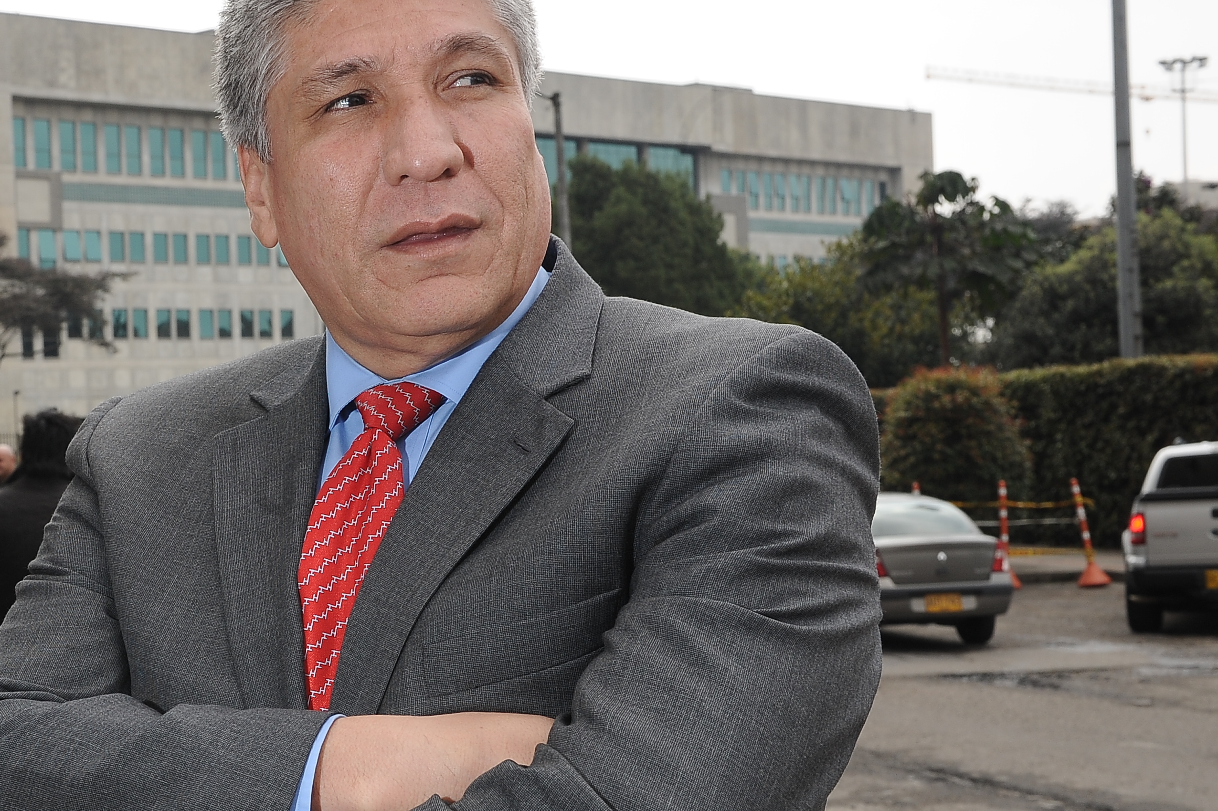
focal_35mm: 77
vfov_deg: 17.7
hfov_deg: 25.9
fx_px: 2604
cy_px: 465
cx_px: 255
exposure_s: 1/250
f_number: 11
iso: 400
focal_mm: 42
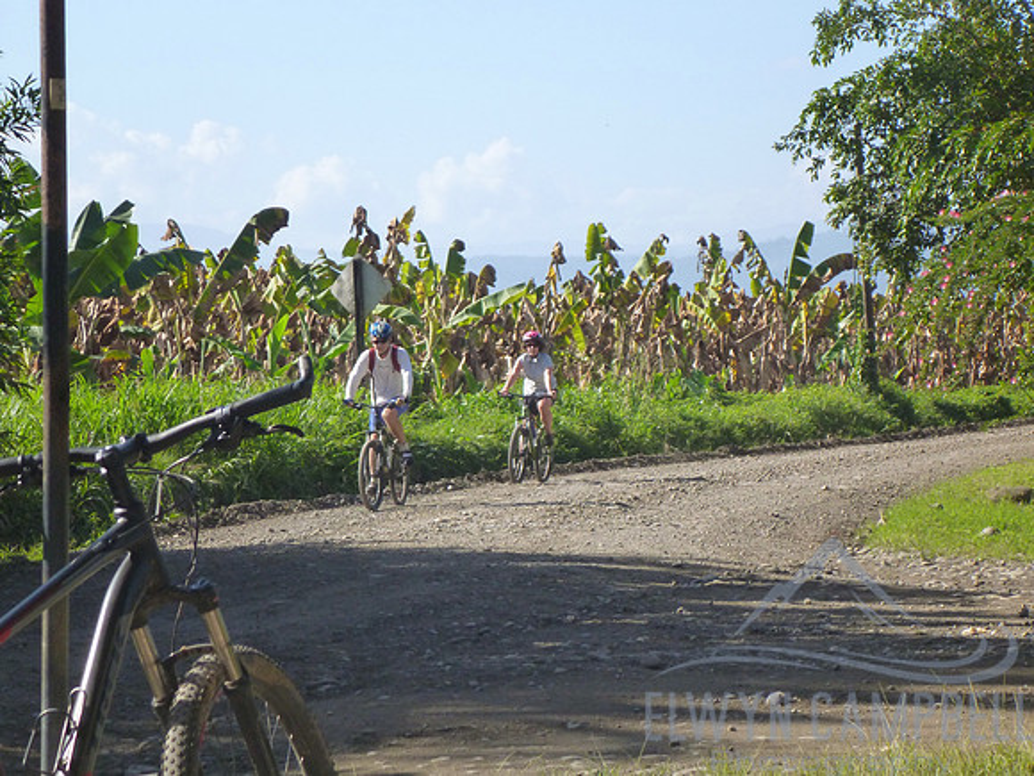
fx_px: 3823
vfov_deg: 11.6
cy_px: 388
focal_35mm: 128
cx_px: 517
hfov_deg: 15.4
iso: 320
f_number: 5.9
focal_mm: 22.8
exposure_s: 1/400
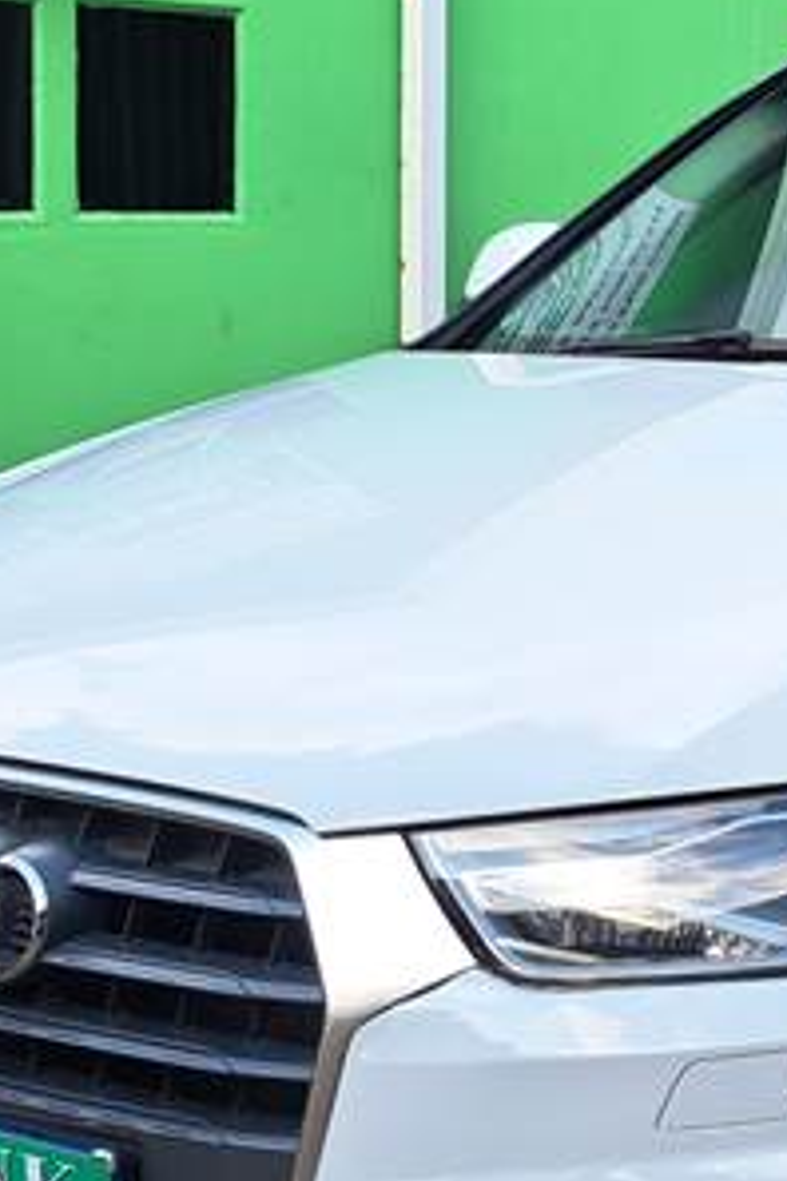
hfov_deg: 13.2
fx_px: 3279
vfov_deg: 20.4
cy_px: 571
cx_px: 1041
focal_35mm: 100
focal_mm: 5.23
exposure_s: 1/410
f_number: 1.8
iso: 50
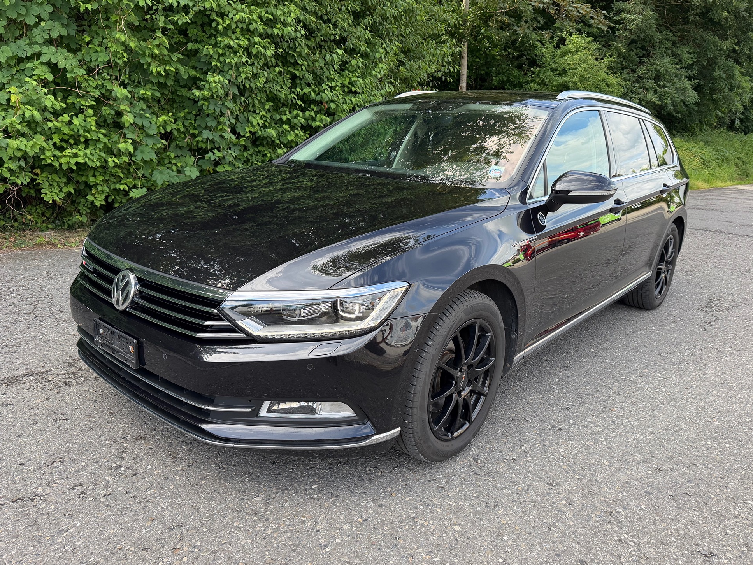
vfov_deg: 54.9
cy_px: 294
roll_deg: +0.1
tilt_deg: -16.1
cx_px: 369
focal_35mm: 25
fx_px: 544
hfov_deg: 69.4
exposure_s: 1/805
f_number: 1.78
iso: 100
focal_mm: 6.76
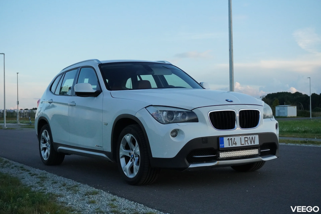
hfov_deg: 36.9
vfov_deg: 25.1
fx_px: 481
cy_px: 107
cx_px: 160
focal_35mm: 54
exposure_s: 1/4000
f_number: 5.6
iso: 3200
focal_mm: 36
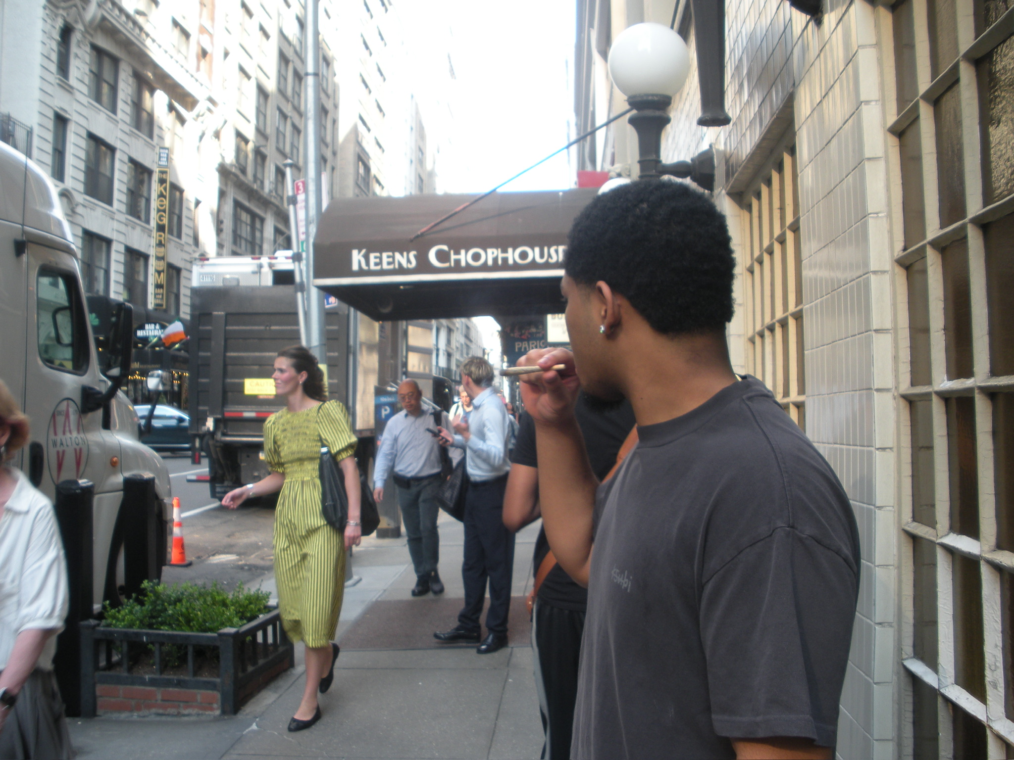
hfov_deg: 51.4
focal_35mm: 36
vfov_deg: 39.7
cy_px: 380
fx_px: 1055
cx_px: 507
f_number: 3.5
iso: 71
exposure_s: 1/60.6
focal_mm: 6.3
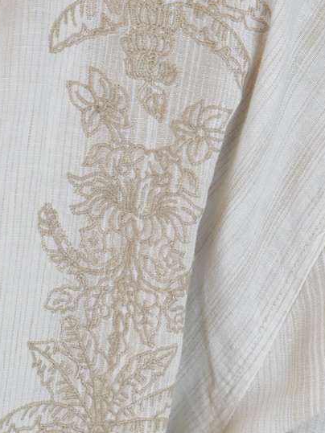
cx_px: 62
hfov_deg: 9.3
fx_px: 2003
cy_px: 162
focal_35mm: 160
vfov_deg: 12.3
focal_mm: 55
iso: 1600
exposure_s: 1/50
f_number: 18
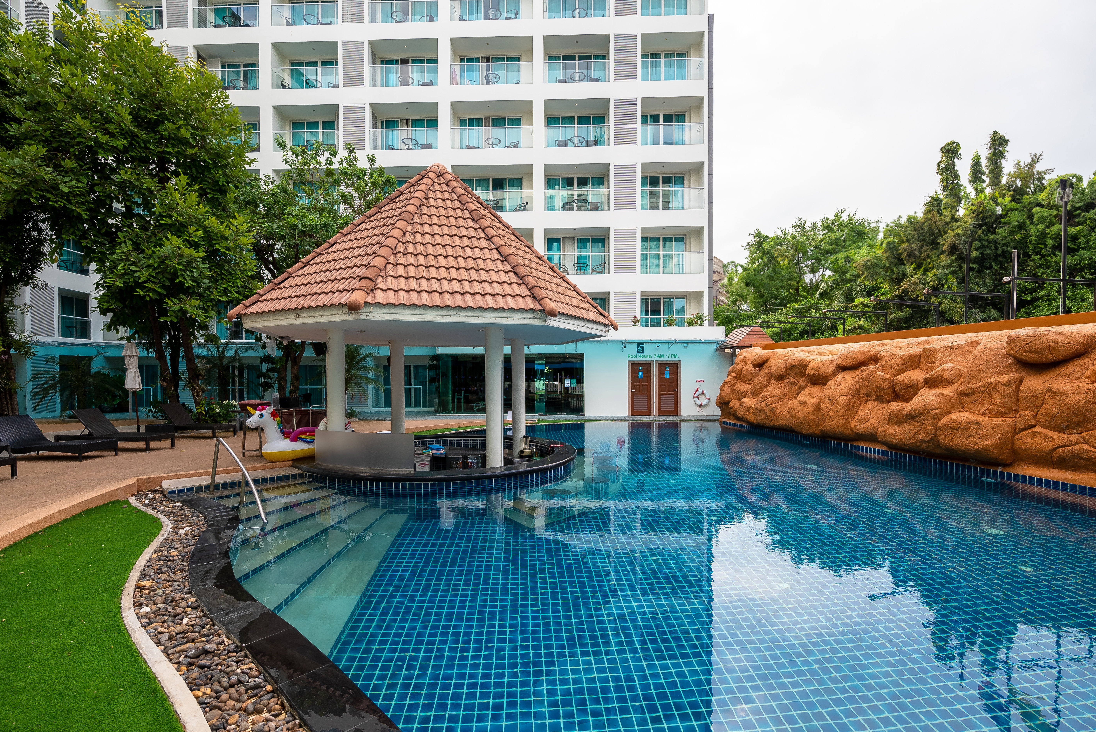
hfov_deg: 94.8
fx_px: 504
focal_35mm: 17
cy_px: 387
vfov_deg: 71.9
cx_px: 542
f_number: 5
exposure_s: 1/250
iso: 200
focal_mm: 15.5
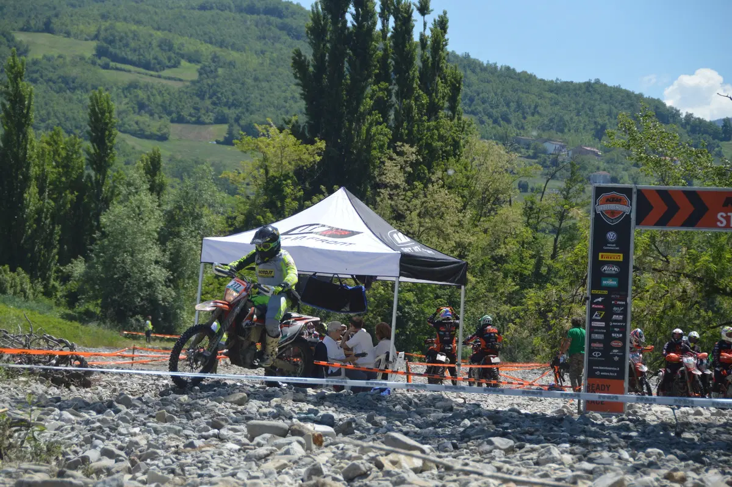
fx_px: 3200
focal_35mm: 158
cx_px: 366
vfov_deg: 8.7
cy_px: 244
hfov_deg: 13.1
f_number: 6.3
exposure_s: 1/1600
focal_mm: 105
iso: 400
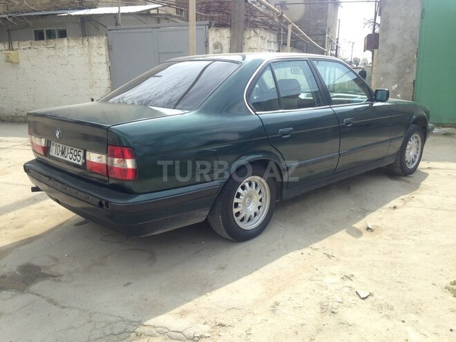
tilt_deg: -11.3
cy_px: 171
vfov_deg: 42.9
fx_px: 435
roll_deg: -0.2
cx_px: 228
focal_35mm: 33
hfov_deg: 55.4
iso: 50
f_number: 2.4
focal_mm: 4.12
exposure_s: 1/630
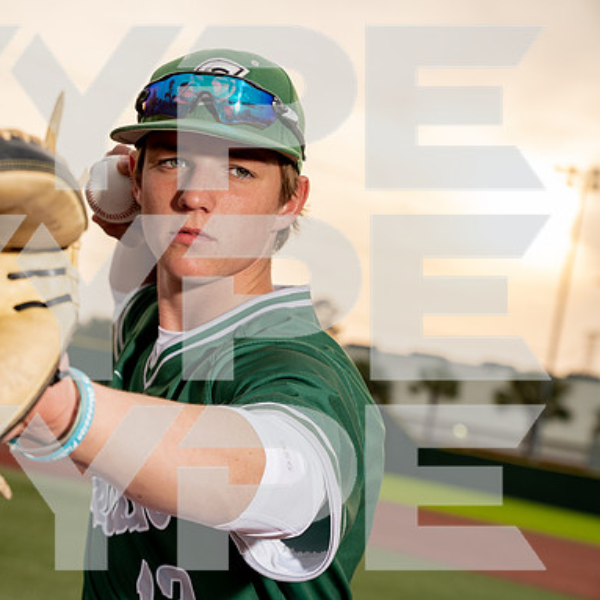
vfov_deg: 19.3
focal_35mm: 90
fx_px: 1765
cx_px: 152
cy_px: 298
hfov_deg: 19.2
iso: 250
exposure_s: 1/250
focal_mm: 70
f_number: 5.6
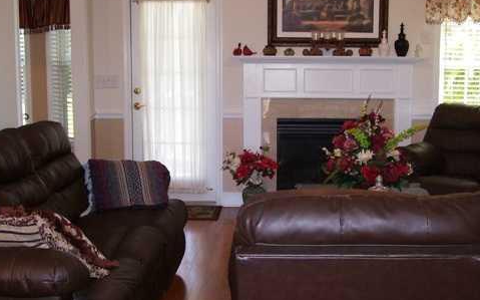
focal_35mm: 51
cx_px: 248
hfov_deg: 39.6
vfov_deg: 25.3
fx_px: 667
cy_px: 178
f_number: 2.7
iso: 80
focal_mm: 6
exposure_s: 1/60
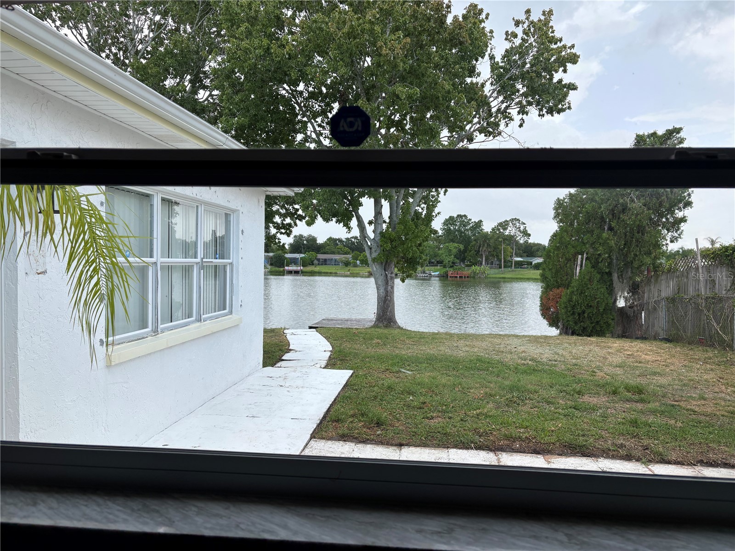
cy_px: 276
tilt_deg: -2.7
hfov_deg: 67.3
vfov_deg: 53.1
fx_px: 552
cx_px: 368
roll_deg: -2.1
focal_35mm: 26
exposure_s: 1/732
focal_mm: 5.96
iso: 50
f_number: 1.6
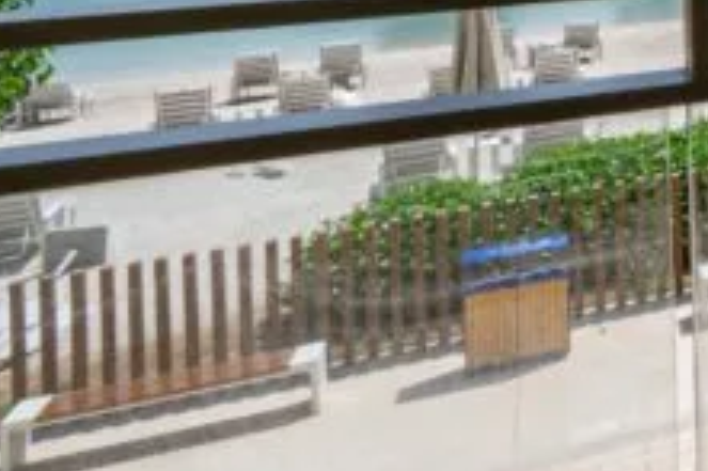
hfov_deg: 19.0
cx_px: 1410
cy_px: -197
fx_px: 1277
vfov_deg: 18.8
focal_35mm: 65
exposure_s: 1/320
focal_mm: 14
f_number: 22
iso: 1600
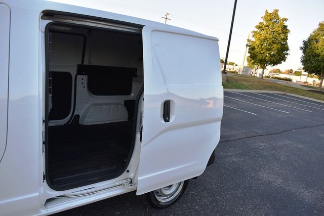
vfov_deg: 48.0
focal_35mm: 27
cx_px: 162
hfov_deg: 67.4
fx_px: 243
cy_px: 108
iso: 320
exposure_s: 1/250
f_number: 5.6
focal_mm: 18
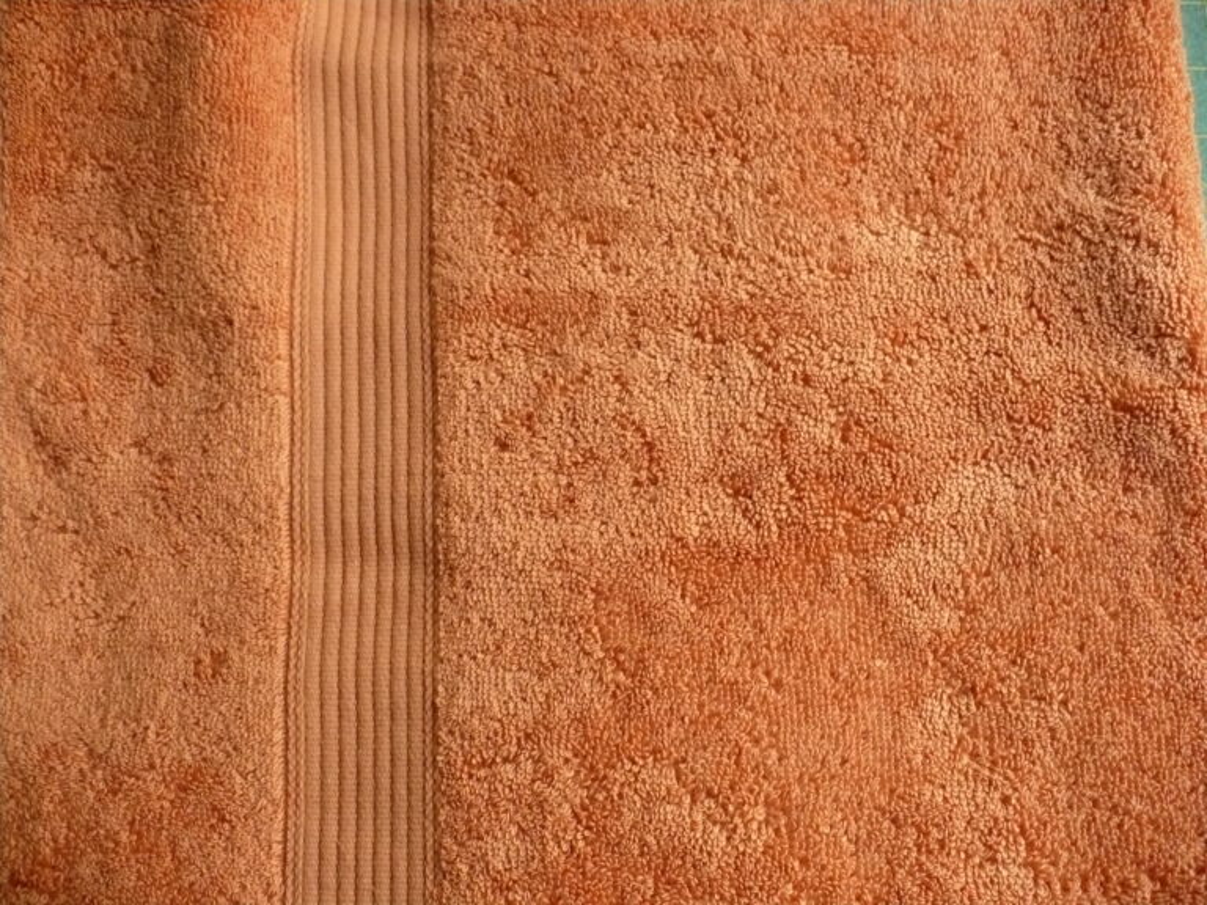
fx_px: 1290
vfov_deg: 38.7
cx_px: 604
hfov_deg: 50.1
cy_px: 452
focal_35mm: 37
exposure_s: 1/30
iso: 200
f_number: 2.8
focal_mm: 6.1
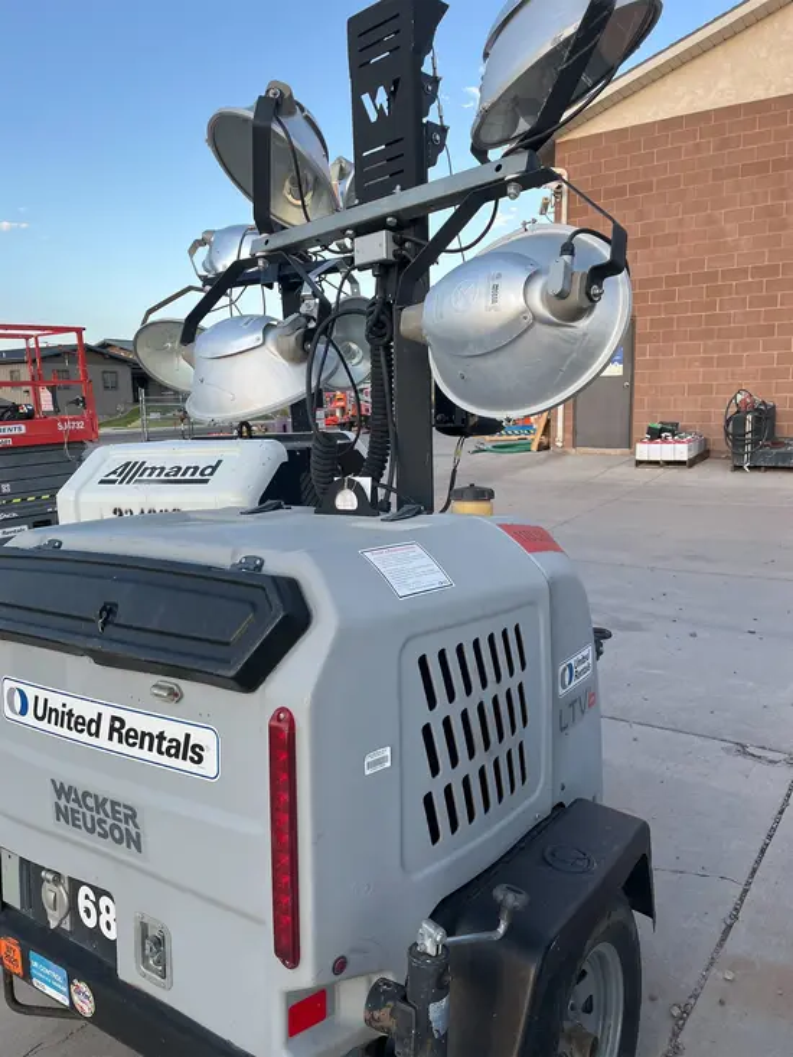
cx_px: 396
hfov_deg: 53.1
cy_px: 528
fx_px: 794
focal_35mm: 26
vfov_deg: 67.3
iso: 50
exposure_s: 1/469
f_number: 1.6
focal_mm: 5.1
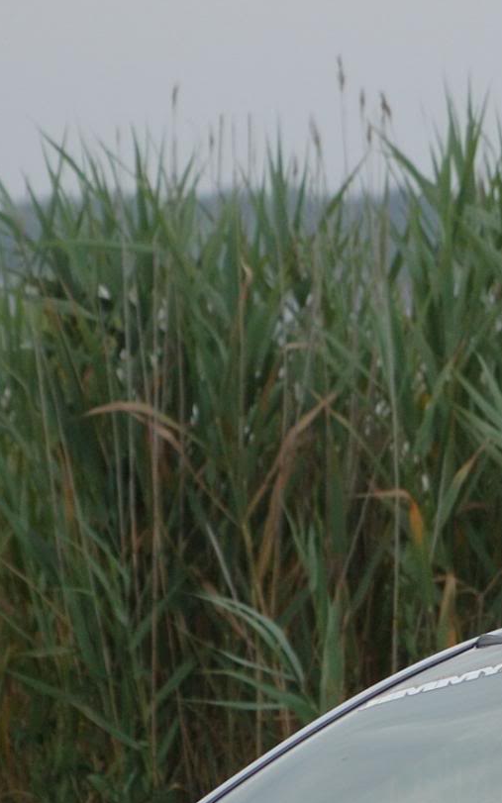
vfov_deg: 3.4
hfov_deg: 2.1
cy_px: 700
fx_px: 13657
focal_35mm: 624
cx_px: 380
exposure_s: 1/320
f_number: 4.8
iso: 400
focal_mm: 116
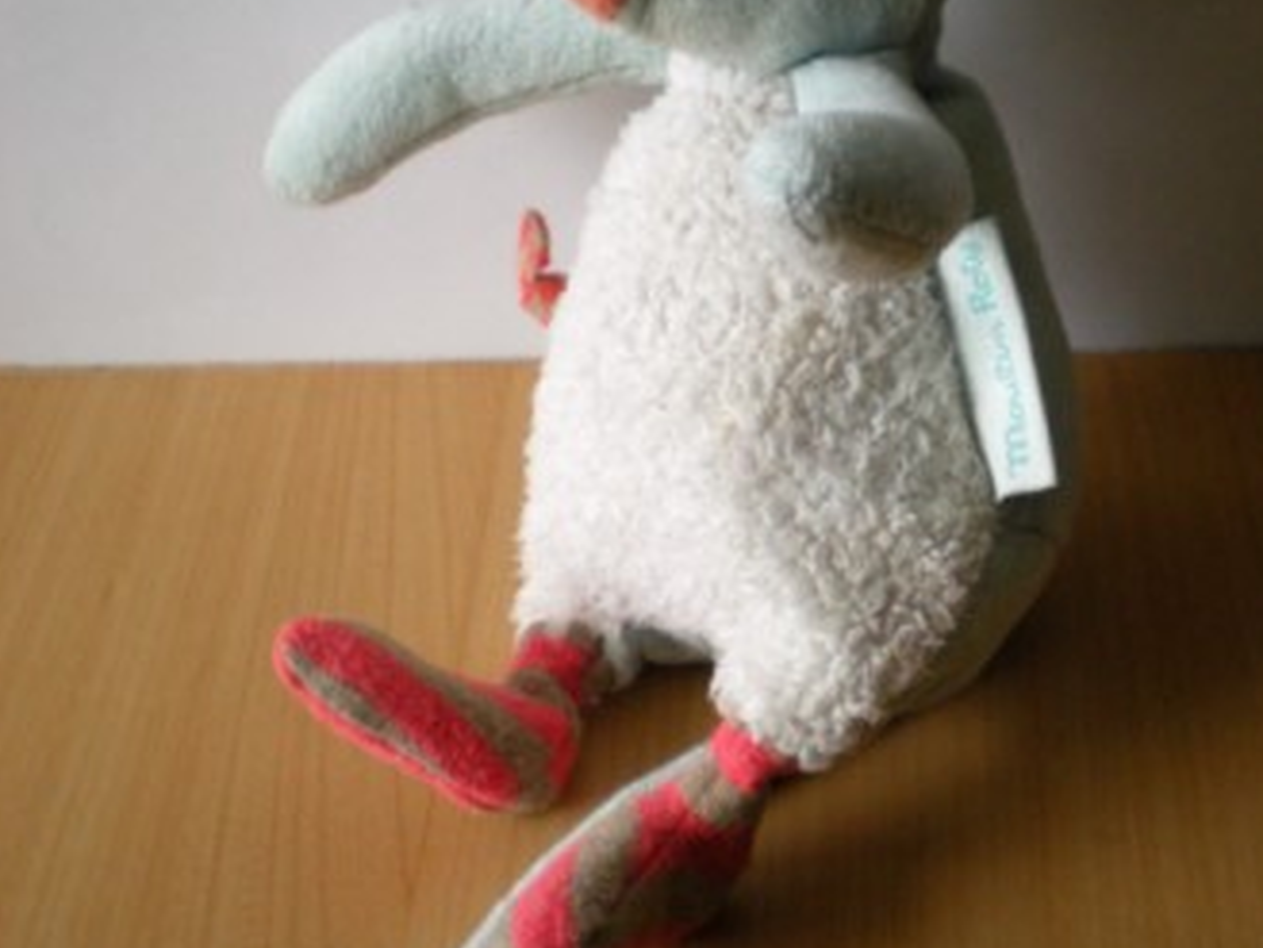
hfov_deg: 32.1
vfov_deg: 24.4
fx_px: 2190
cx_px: 714
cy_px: 430
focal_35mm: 60
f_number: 3.1
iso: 200
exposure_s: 1/47.1
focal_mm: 6.3
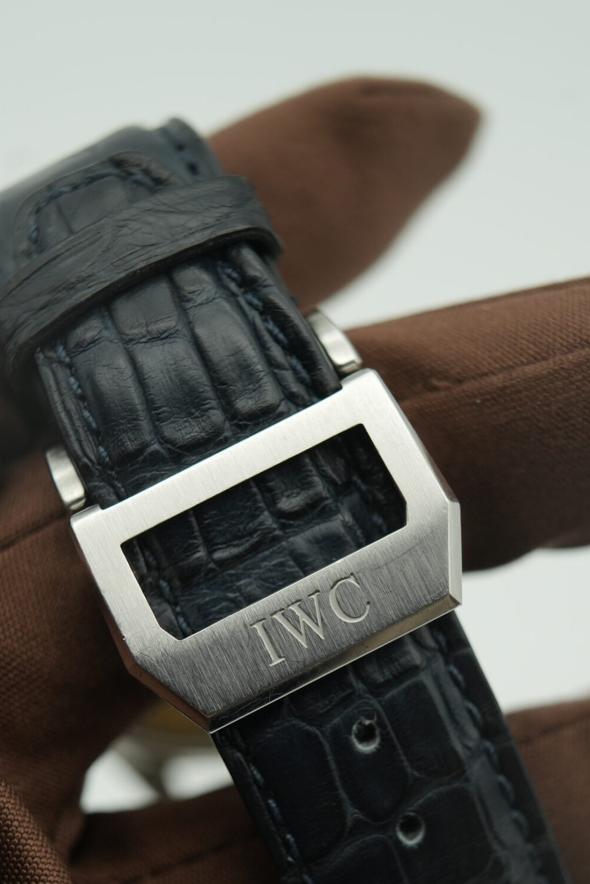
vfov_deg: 32.9
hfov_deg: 22.6
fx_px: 1474
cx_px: 300
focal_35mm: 60
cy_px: 631
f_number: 5
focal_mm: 35
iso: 400
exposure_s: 1/250
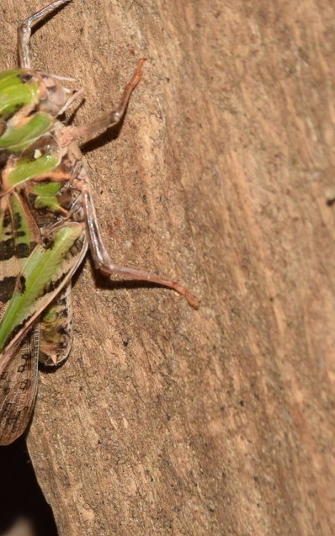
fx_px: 4719
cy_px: 268
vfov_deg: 6.5
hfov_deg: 4.1
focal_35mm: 323
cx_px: 32
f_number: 14
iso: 400
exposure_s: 1/200
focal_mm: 140
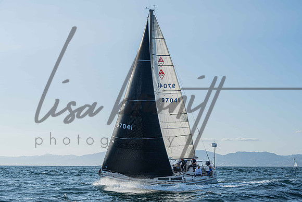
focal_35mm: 54
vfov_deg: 25.2
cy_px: 98
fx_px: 451
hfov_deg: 37.0
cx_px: 161
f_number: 8
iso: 400
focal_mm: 50
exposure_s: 1/1000
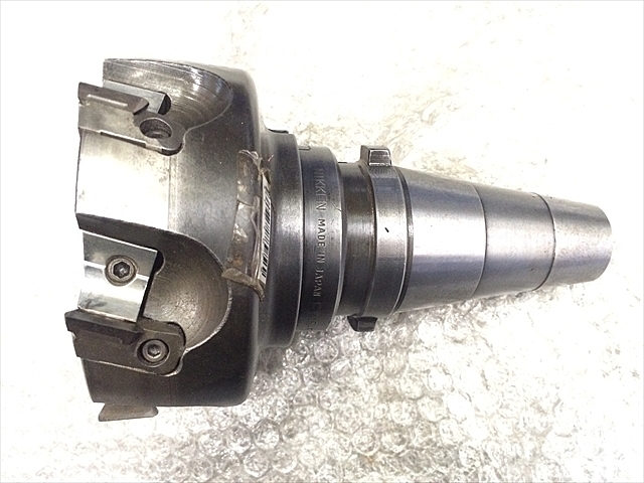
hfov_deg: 61.7
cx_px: 322
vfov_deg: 48.2
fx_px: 540
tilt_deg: -81.0
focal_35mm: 29
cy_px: 242
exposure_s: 1/30
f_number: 2.2
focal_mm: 4.15
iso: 320
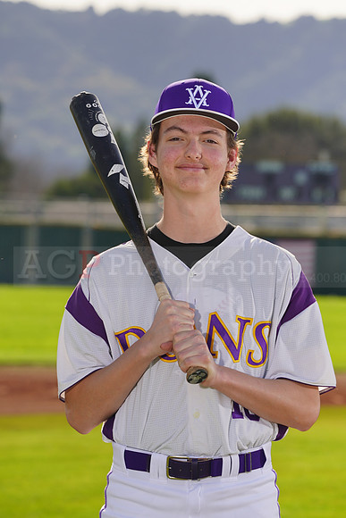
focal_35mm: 244
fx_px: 3515
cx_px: 173
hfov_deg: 5.6
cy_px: 259
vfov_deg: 8.4
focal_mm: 244
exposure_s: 1/250
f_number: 9
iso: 100
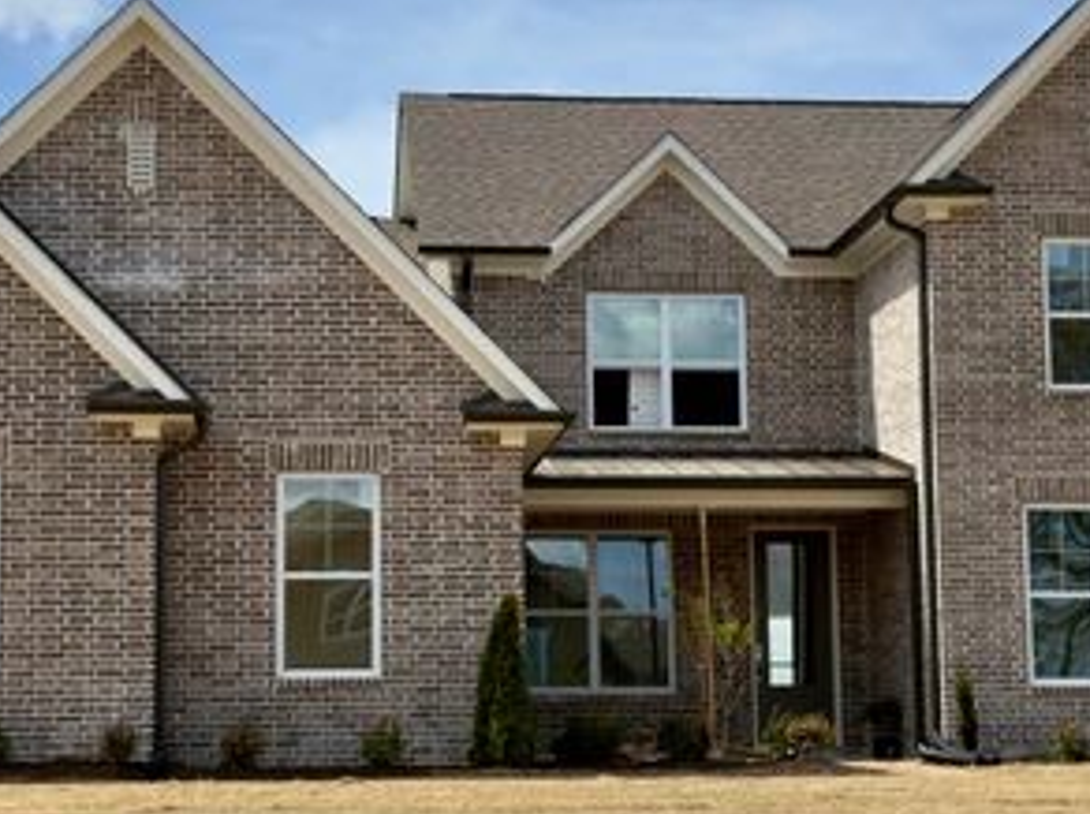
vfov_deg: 24.3
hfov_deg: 32.2
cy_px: 396
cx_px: 515
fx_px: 1886
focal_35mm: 60
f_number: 1.78
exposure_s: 1/6897
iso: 64
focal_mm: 6.76
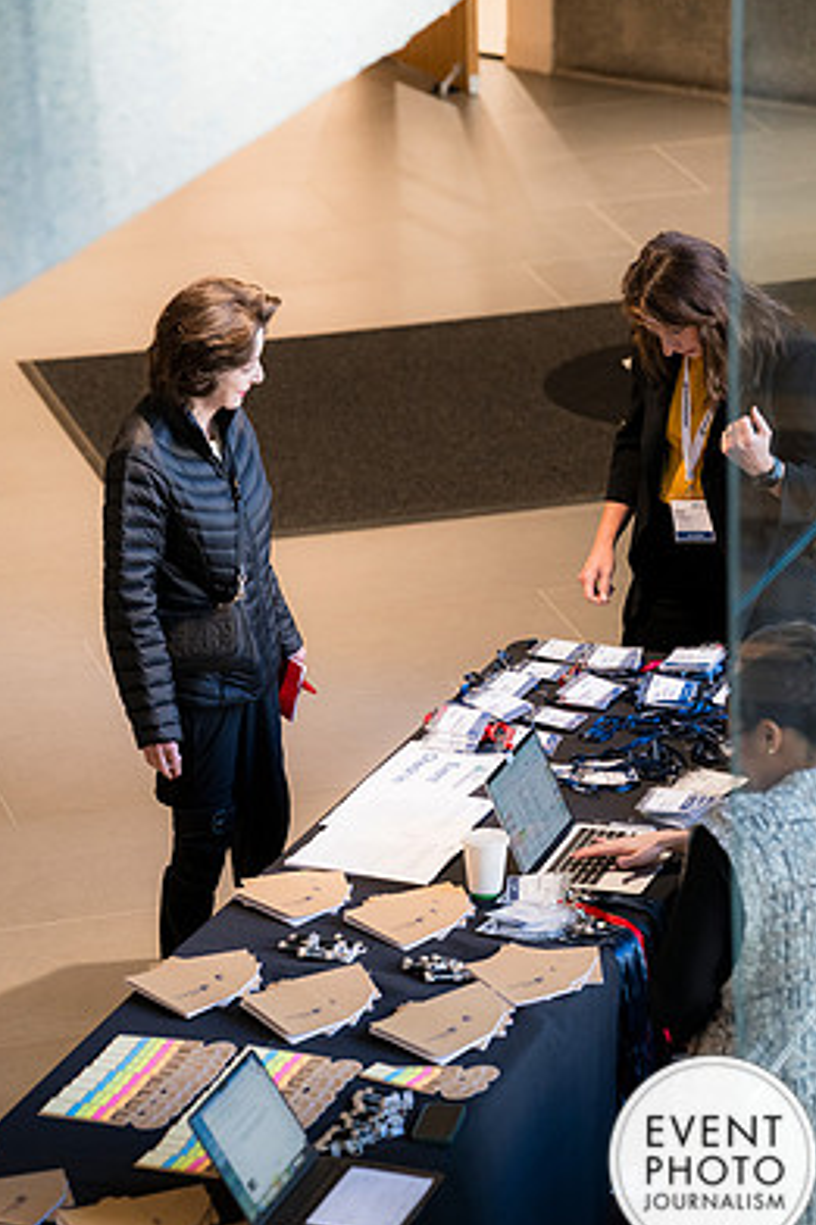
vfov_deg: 14.0
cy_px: 659
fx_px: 5002
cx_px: 450
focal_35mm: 147
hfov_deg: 9.3
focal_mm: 128
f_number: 4
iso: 1600
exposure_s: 1/200
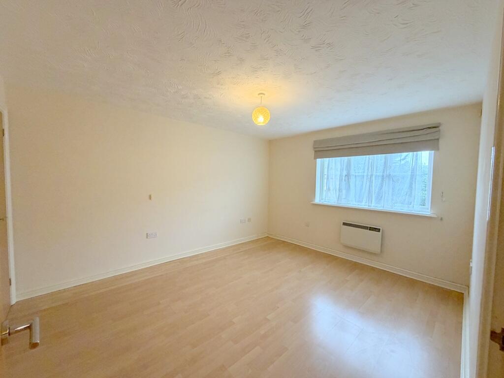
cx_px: 252
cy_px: 189
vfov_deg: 85.7
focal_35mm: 14
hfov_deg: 102.1
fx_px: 204
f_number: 2.2
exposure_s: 1/50
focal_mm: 2.22
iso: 250
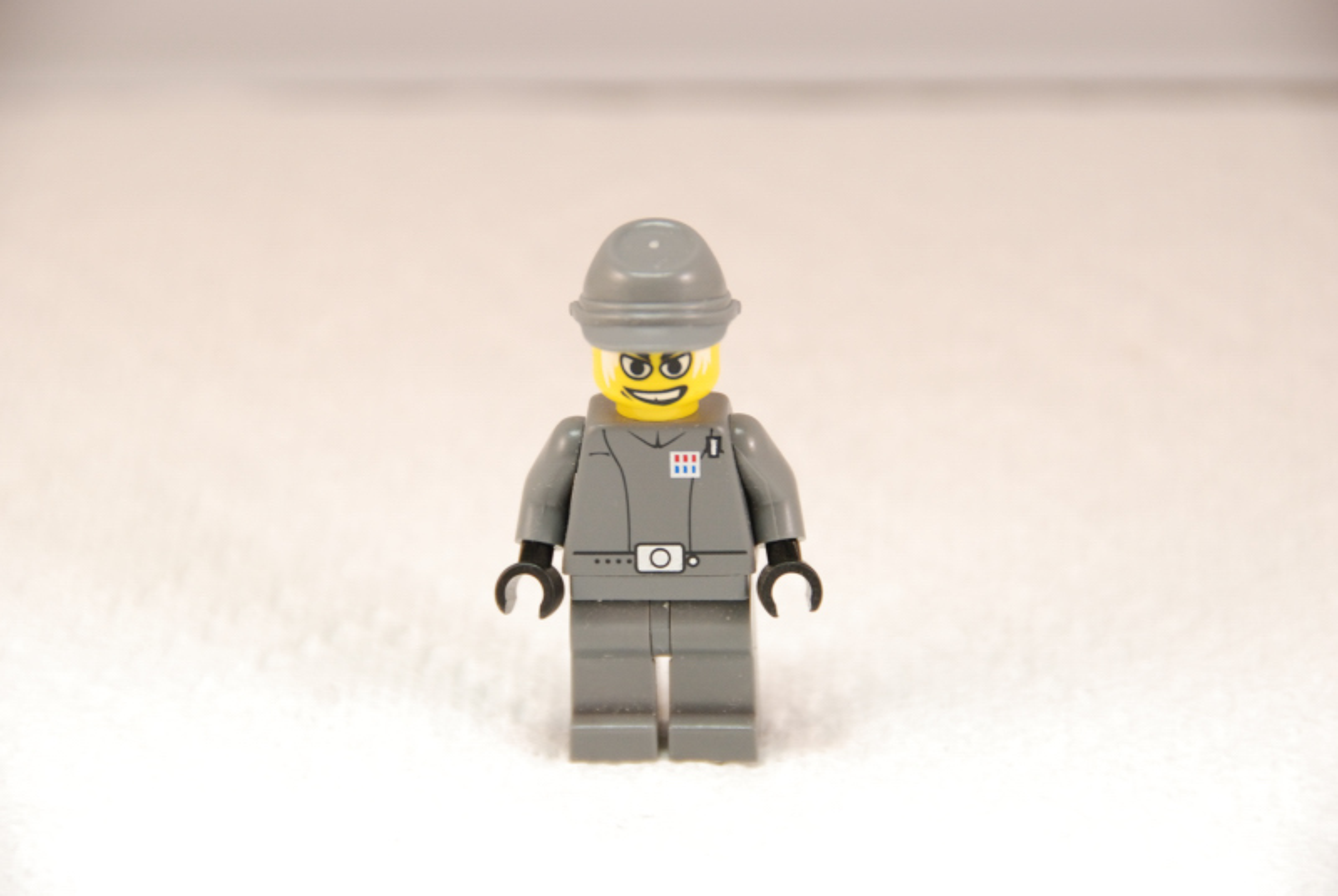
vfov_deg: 4.6
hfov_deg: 6.9
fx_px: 11166
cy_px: 448
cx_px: 669
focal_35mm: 300
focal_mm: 200
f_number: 7.1
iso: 800
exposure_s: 1/15
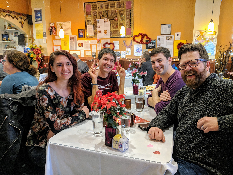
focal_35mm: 27
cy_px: 88
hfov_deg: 65.3
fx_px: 182
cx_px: 116
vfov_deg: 51.4
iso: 305
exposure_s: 1/40.1
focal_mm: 4.44
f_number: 1.8
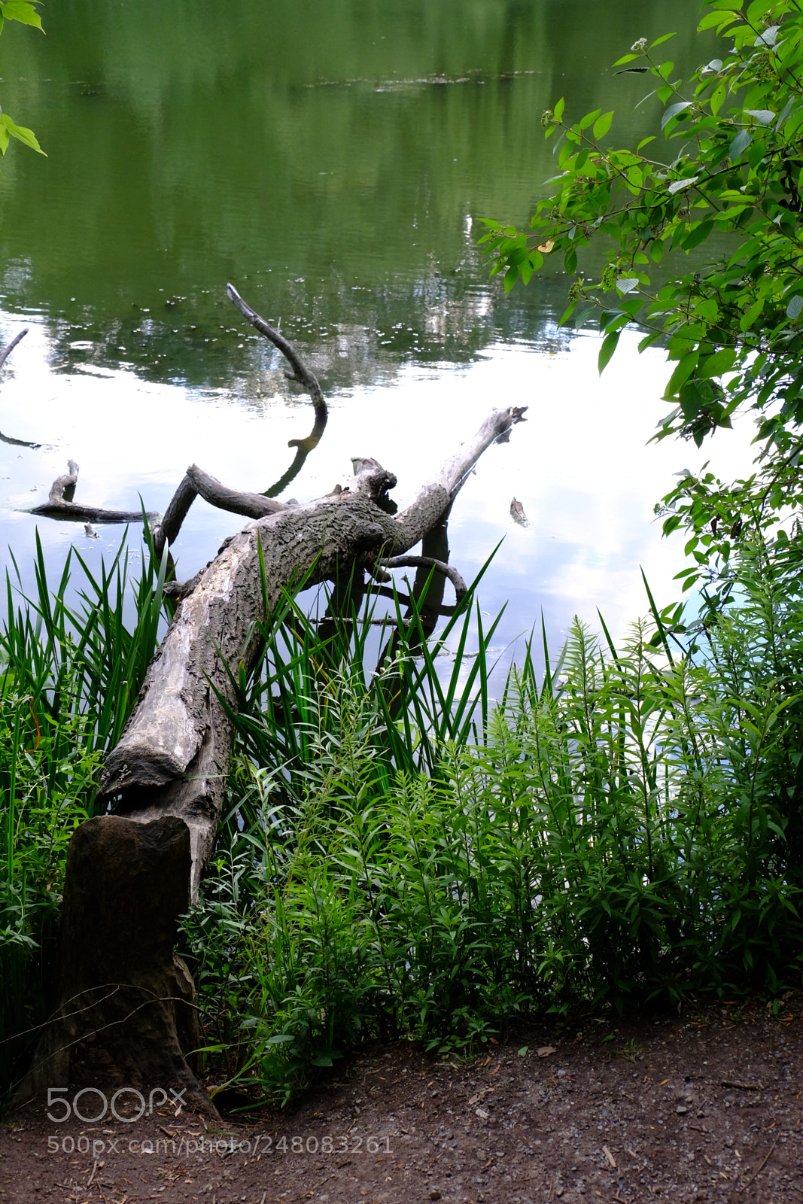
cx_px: 402
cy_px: 602
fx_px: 1539
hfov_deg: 29.2
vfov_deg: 42.7
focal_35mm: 46
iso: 1250
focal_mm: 30.9
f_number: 7.1
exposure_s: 1/120
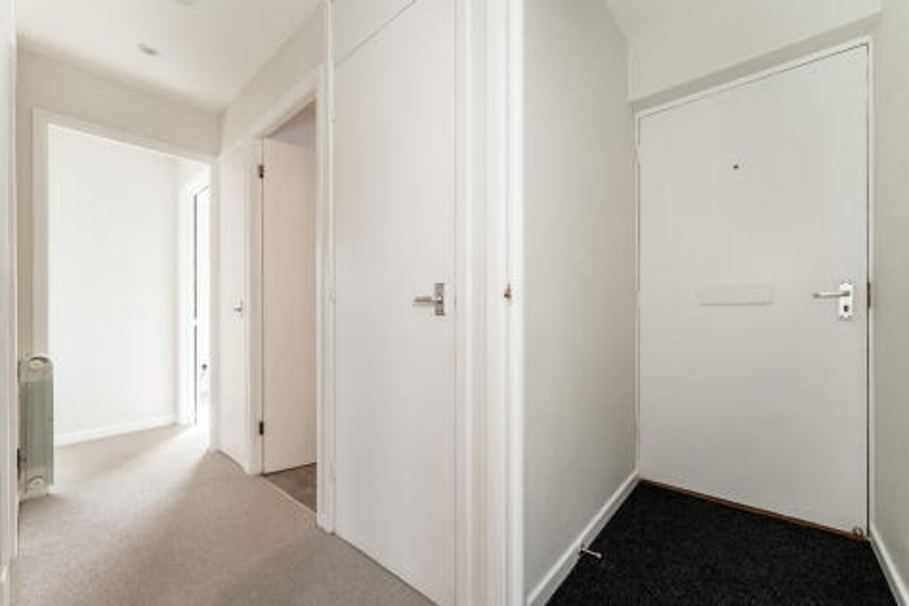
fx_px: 353
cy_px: 303
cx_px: 454
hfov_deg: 104.3
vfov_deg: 81.2
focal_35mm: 14
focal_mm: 14
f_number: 6.3
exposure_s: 1/40
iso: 320
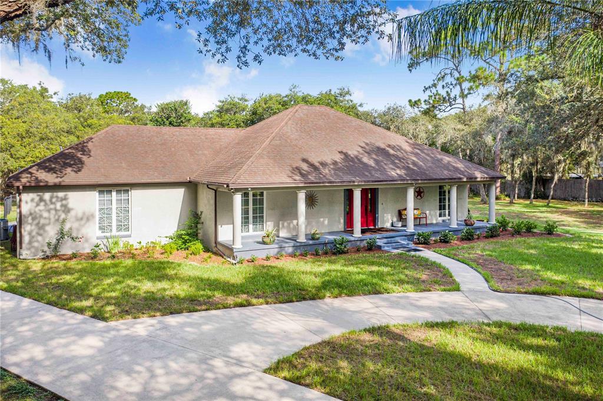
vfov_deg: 46.3
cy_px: 200
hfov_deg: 65.5
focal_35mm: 28
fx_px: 469
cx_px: 302
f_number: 2.8
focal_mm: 10.26
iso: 100
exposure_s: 1/640
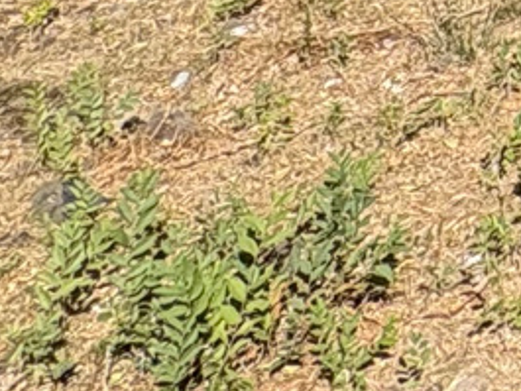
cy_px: -688
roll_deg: -4.8
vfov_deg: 10.6
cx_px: 1366
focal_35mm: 108
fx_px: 1626
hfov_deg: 12.6
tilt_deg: +5.4
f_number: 2.2
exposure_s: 1/932
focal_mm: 2.22
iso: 50
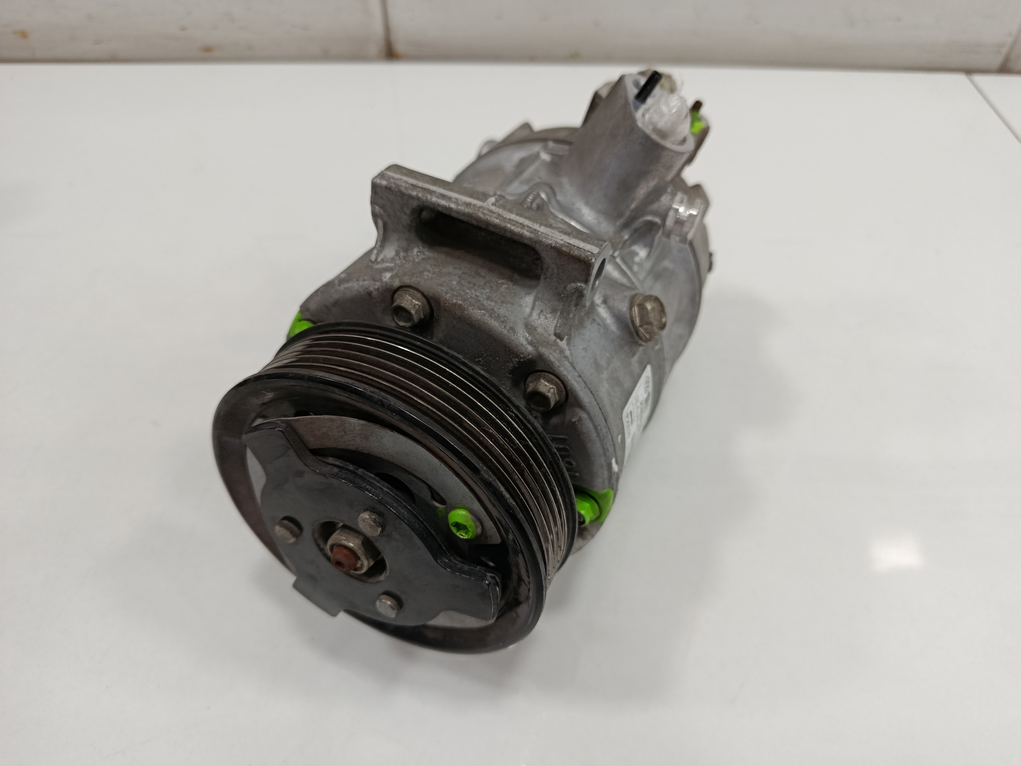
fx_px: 708
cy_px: 383
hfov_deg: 71.6
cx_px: 510
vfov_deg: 56.8
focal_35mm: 24
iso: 1007
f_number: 1.7
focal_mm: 5.24
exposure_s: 1/100
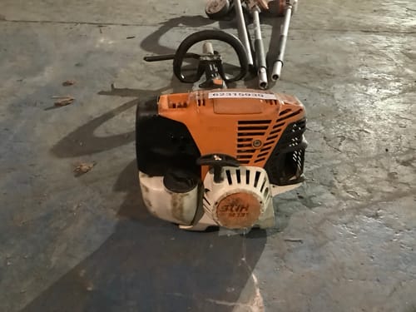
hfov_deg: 58.4
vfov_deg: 45.4
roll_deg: +1.2
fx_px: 373
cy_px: 156
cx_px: 208
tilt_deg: -32.4
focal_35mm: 31
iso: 800
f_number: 2.4
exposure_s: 1/20
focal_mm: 3.3
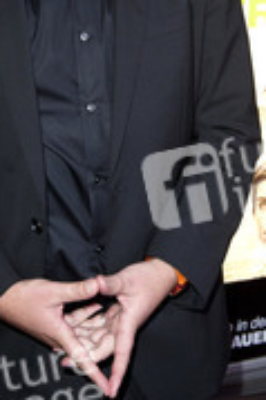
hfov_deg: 15.9
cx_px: 55
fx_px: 944
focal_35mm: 85
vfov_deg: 23.5
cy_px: 65
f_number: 5
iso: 800
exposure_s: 1/80
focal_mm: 38
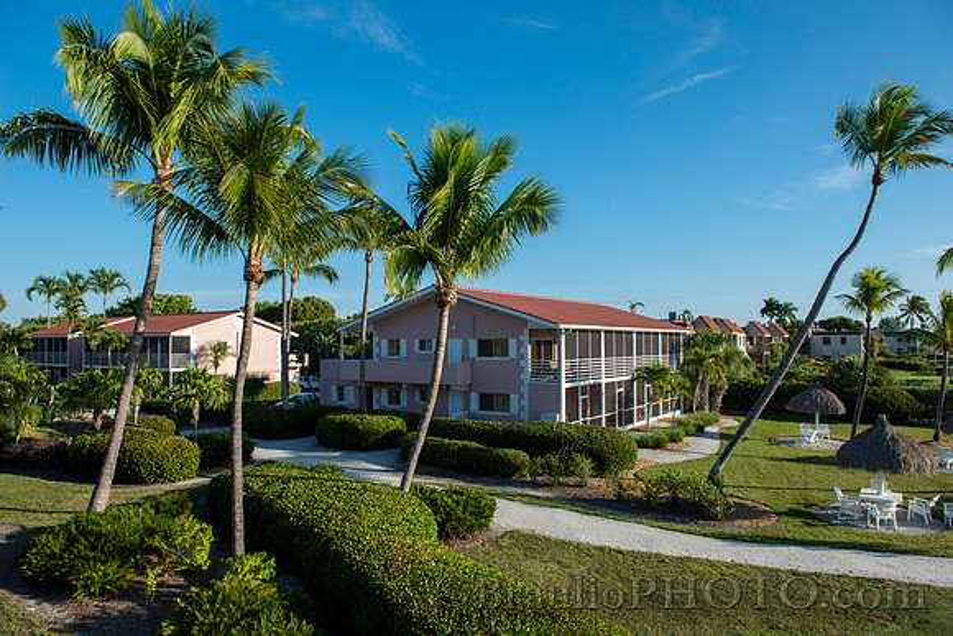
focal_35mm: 24
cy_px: 318
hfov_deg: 73.7
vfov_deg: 53.2
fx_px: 635
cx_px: 476
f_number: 7.1
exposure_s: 1/250
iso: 160
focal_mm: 24
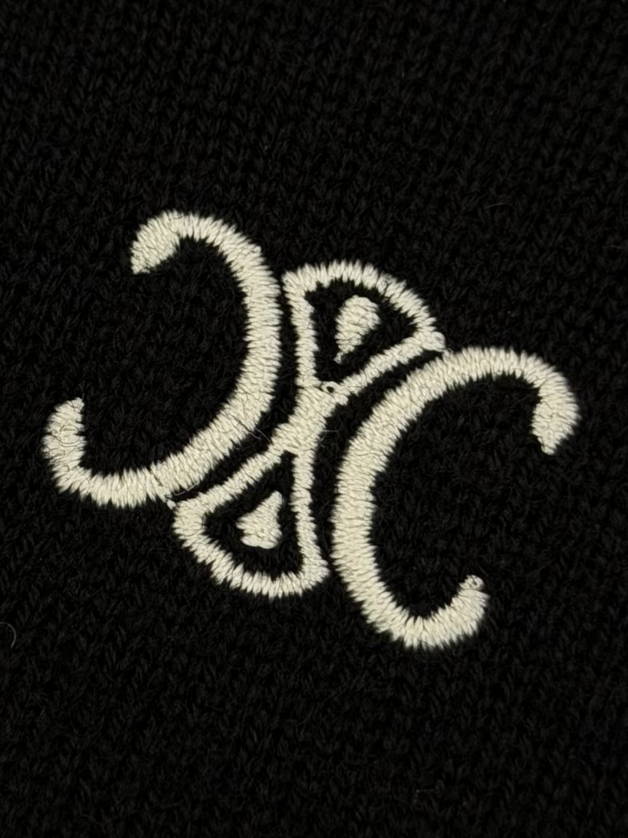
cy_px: 419
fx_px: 1161
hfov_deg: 30.3
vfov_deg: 39.7
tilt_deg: -81.8
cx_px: 314
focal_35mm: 48
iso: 50
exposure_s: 1/148
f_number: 1.78
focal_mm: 6.76
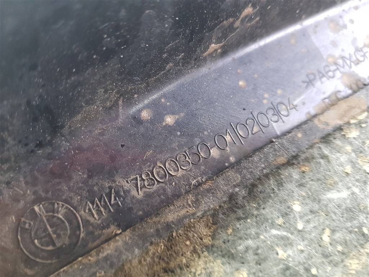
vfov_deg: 53.1
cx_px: 184
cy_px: 138
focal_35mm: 26
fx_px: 277
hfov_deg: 67.3
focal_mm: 4.2
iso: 200
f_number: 1.7
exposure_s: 1/33
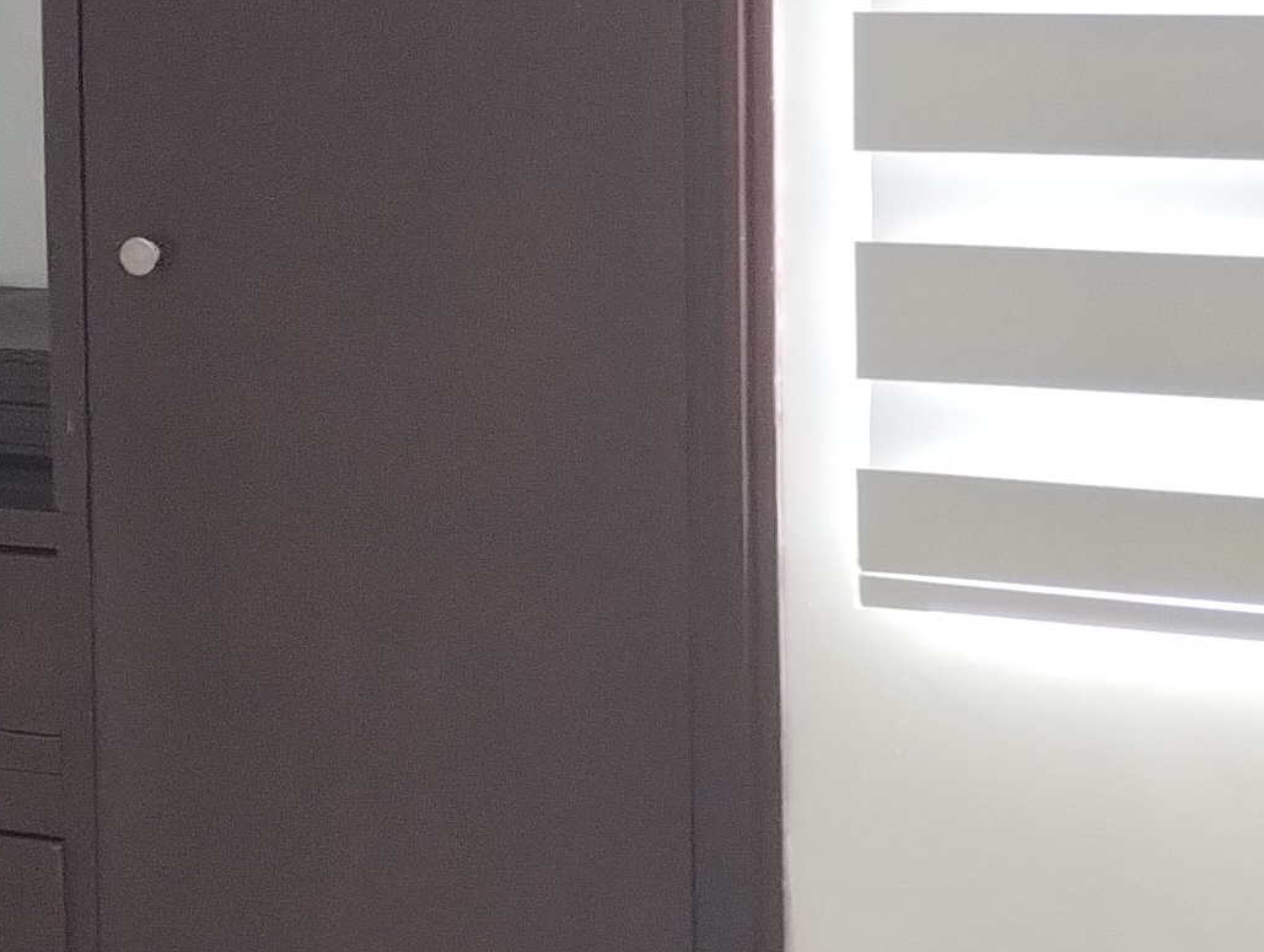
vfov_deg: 13.2
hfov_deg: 16.4
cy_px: 61
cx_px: -555
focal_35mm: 111
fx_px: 4059
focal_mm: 4.27
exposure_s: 1/30
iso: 441
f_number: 1.8
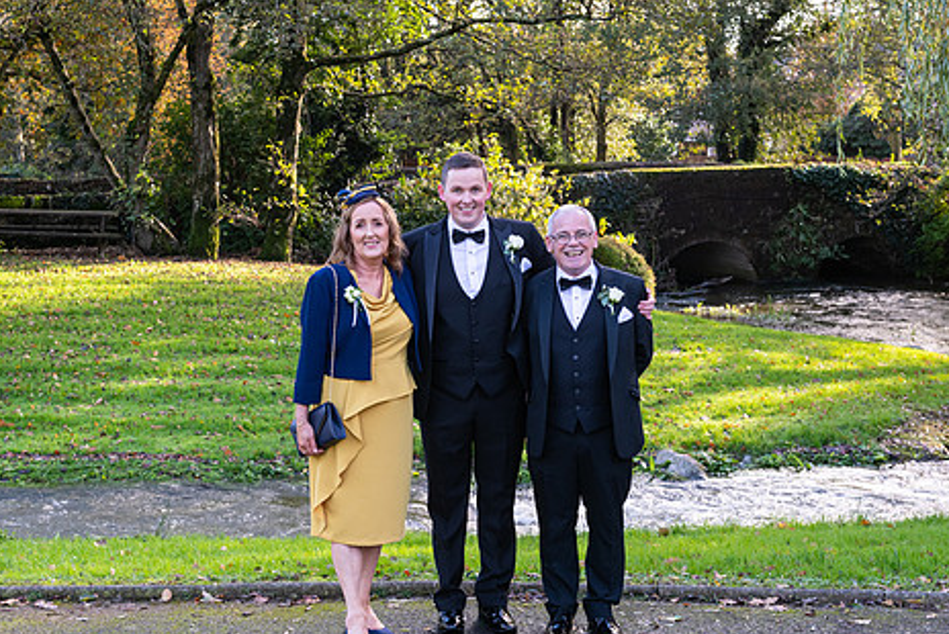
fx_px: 1583
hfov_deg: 33.4
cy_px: 289
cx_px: 434
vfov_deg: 22.6
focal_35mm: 60
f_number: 6.3
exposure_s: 1/160
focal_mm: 48
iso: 500
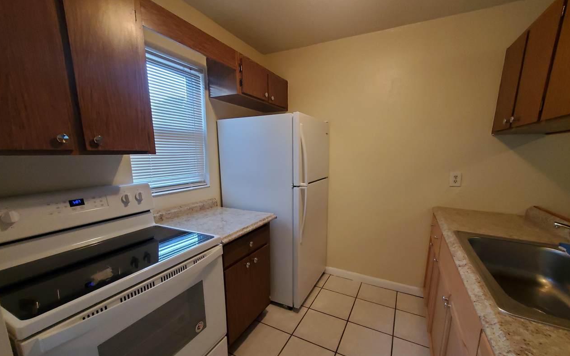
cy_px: 195
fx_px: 217
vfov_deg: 78.4
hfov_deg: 105.3
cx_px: 285
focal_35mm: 14
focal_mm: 1.8
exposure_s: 1/59
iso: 320
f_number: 2.2
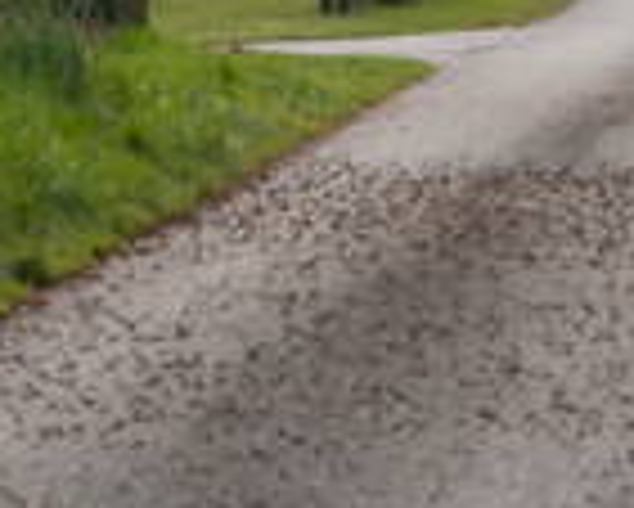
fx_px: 7054
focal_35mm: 376
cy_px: -200
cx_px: 360
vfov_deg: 4.1
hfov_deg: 5.1
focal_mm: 75
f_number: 5.6
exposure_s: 1/160
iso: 100
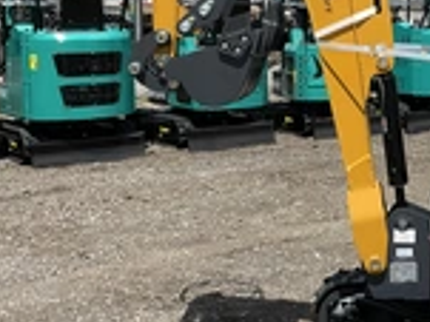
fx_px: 956
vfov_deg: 19.0
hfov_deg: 23.8
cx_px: 467
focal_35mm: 77
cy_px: 91
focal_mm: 3
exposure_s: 1/2141
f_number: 1.8
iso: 25
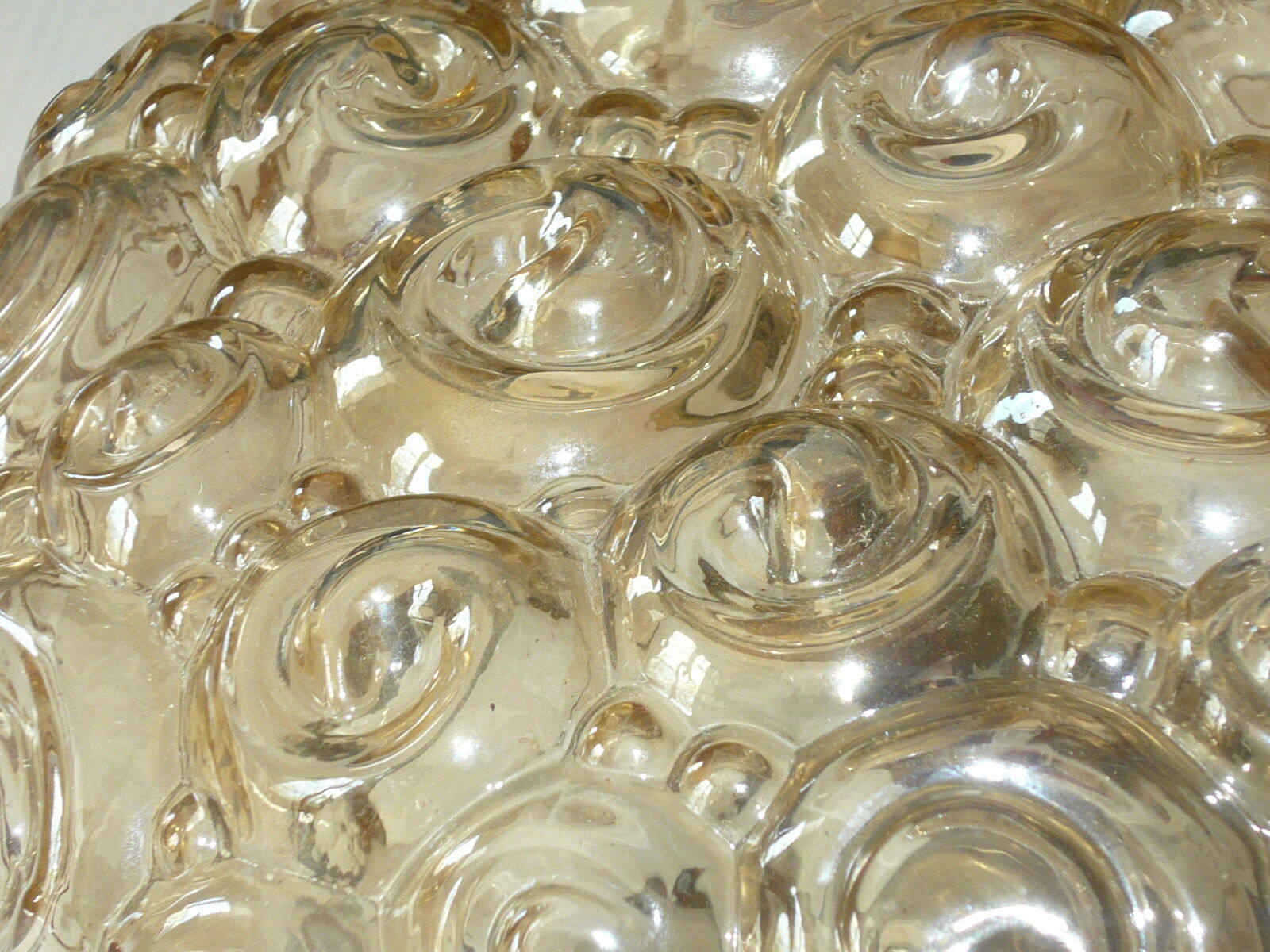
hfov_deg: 16.6
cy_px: 476
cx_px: 635
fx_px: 4366
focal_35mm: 119
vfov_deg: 12.5
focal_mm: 12.3
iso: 100
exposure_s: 1/50
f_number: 4.1
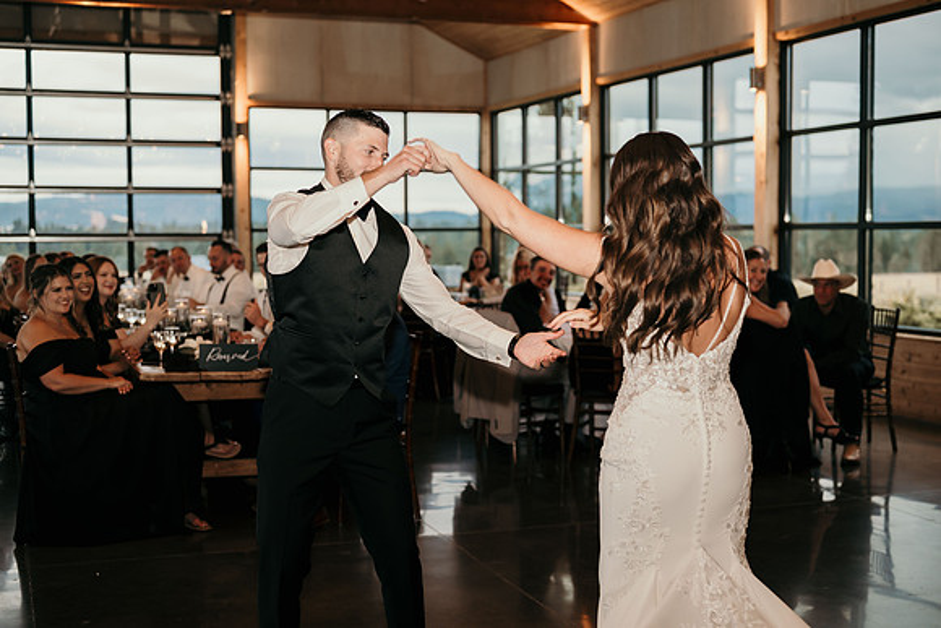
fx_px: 1307
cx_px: 470
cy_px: 314
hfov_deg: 39.6
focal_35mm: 50
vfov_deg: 27.0
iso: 500
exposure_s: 1/100
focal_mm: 50
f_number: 2.8
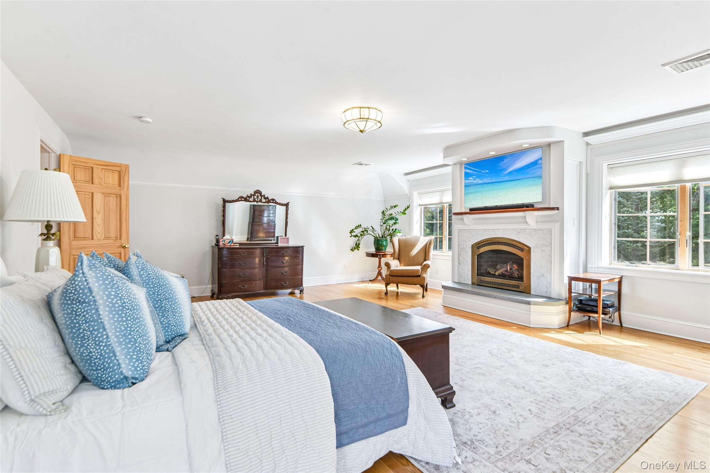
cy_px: 236
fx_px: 316
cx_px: 355
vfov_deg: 73.7
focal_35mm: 16
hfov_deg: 96.7
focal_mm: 16
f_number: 9
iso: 250
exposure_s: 1/6
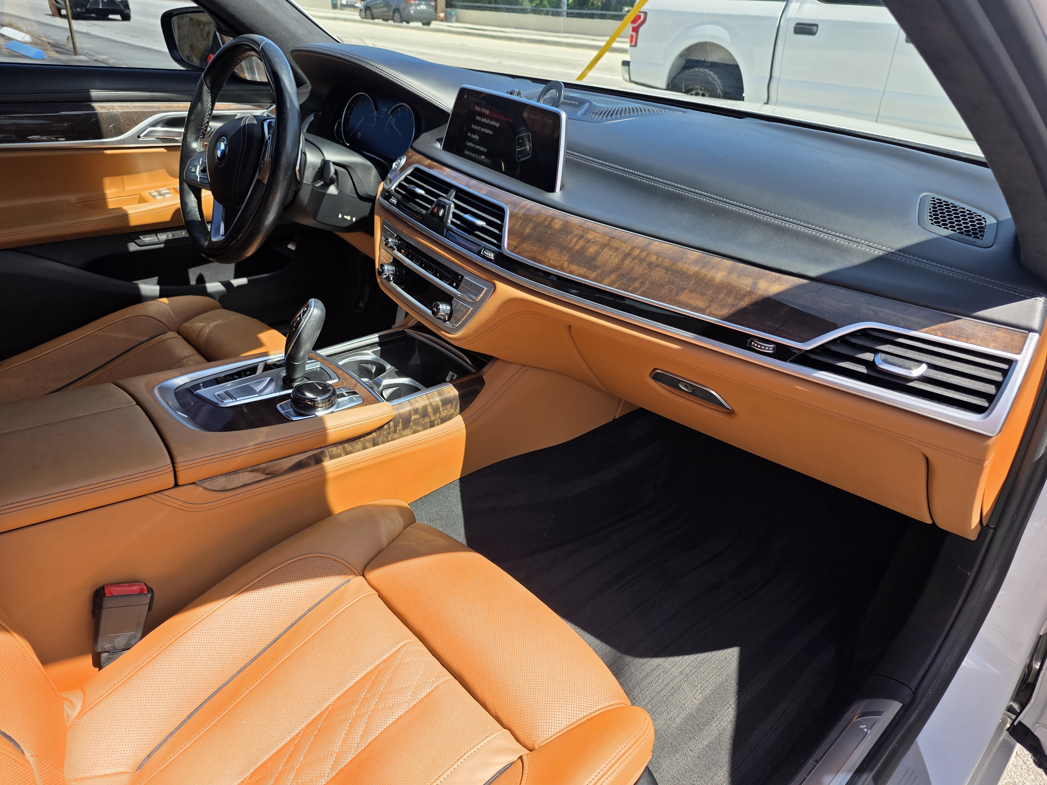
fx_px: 696
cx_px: 524
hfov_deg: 73.9
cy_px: 392
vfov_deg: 58.9
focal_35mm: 23
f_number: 1.7
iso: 80
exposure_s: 1/1864
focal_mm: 6.25
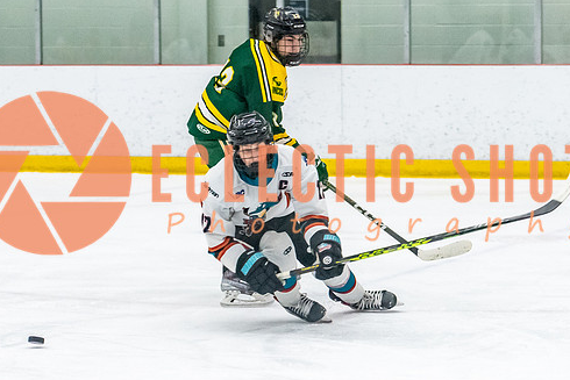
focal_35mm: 179
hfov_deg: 11.5
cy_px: 194
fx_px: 2835
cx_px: 318
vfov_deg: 7.7
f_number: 2.8
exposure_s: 1/800
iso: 4000
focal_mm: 70
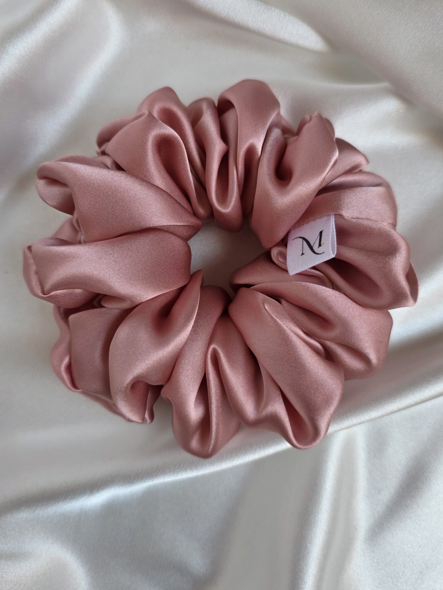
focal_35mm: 29
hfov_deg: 48.2
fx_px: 495
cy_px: 265
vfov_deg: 61.5
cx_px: 234
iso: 100
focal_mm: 6.3
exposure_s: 1/180
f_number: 1.7
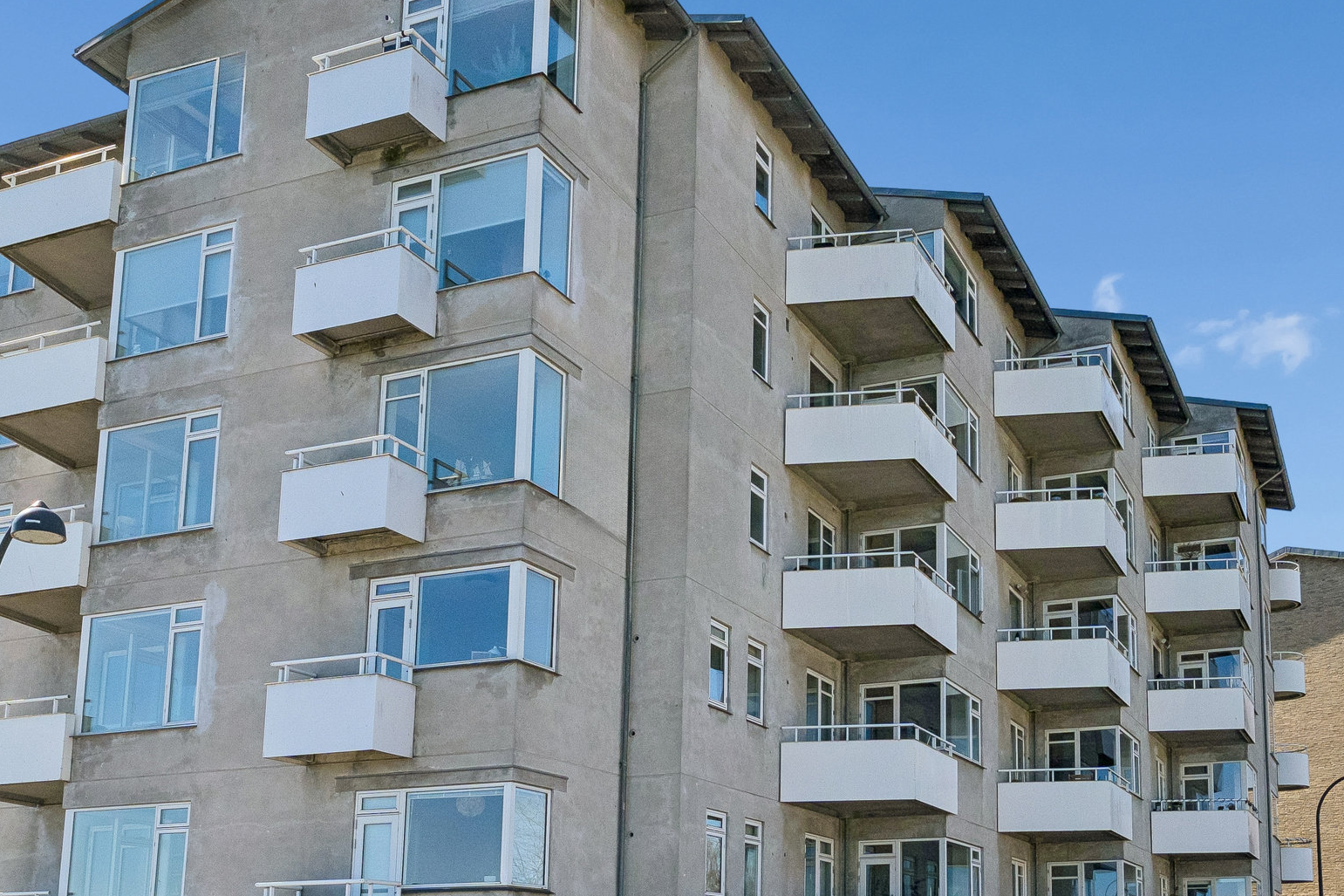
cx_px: 815
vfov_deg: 35.0
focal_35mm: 37
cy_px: 637
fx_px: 1396
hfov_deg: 51.0
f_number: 7.1
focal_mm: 12.8
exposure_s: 1/2000
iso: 400
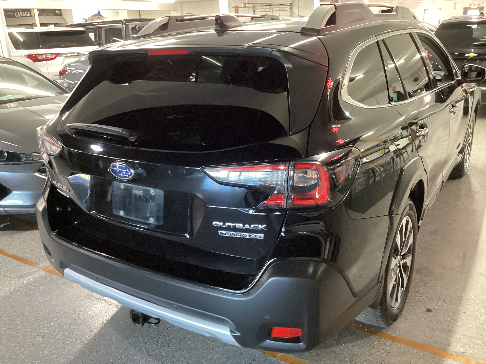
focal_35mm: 31
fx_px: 435
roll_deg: +2.3
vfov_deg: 45.4
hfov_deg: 58.4
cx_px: 243
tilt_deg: -21.0
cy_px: 182
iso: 500
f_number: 2.4
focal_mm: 3.3
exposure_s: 1/25
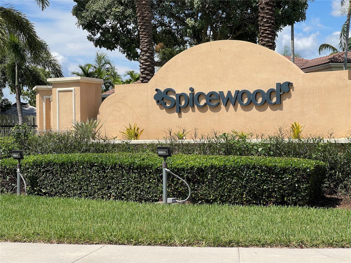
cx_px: 176
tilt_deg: +0.4
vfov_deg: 22.9
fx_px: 649
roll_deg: +1.3
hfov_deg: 30.3
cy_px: 132
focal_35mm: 64
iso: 20
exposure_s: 1/1449
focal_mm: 7.5
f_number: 2.2
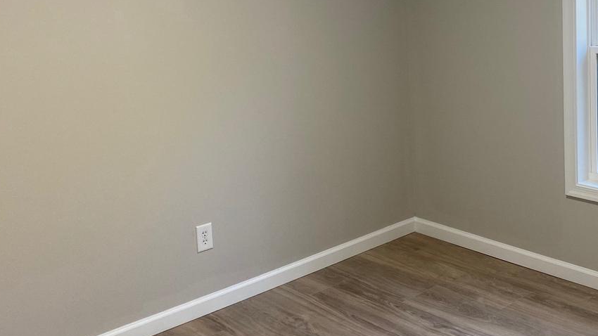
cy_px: 61
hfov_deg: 42.1
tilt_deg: -7.3
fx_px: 761
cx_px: 417
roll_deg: +1.6
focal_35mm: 48
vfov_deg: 24.5
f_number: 1.8
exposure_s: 1/60
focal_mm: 4.25
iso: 64
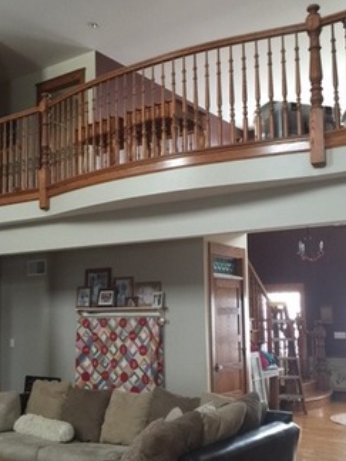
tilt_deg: +7.0
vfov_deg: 43.8
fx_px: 573
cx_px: 124
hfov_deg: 33.4
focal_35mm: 43
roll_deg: -1.0
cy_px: 249
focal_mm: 4.15
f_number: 2.2
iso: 125
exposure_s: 1/15
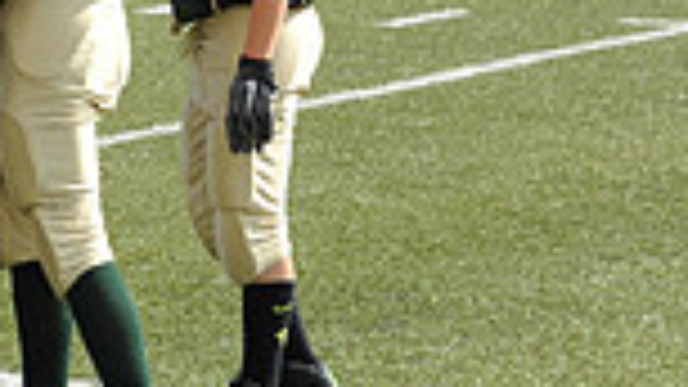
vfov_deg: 4.4
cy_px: -14
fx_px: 5052
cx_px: -585
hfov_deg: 7.5
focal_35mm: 277
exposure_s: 1/200
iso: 200
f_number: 8
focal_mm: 70
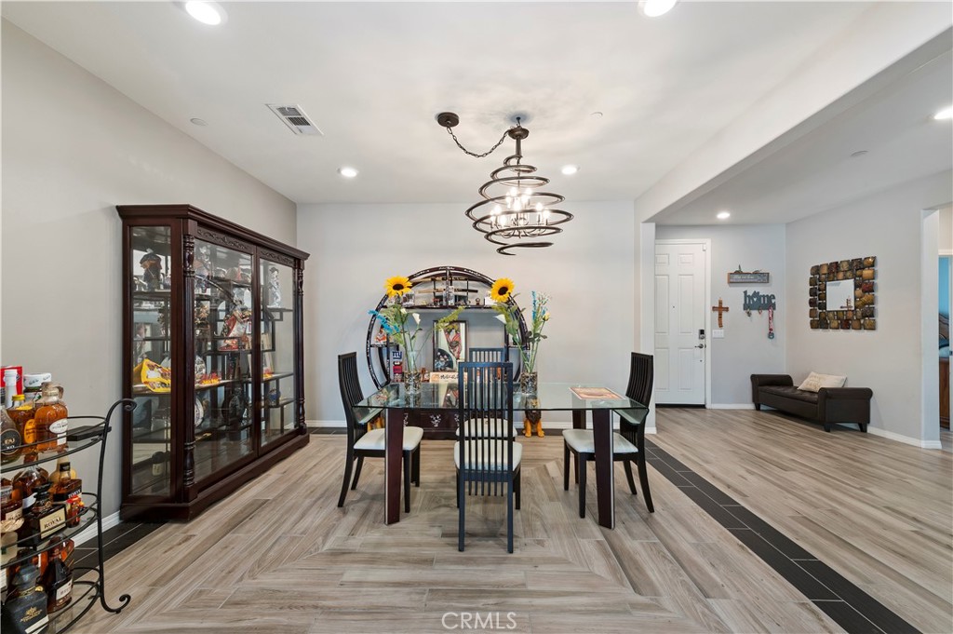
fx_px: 370
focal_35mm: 14
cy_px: 317
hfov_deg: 104.3
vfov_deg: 81.1
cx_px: 476
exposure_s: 1/3
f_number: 10
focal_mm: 14
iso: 500
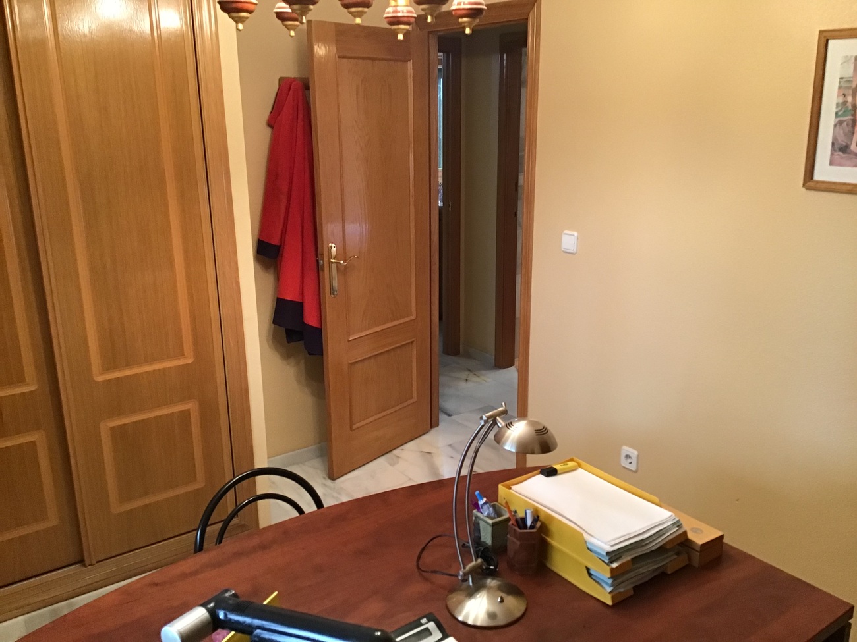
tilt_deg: -15.0
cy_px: 321
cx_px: 428
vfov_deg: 45.4
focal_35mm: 31
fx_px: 767
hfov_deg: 58.4
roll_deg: +0.7
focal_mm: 3.3
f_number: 2.4
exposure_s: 1/33
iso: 160
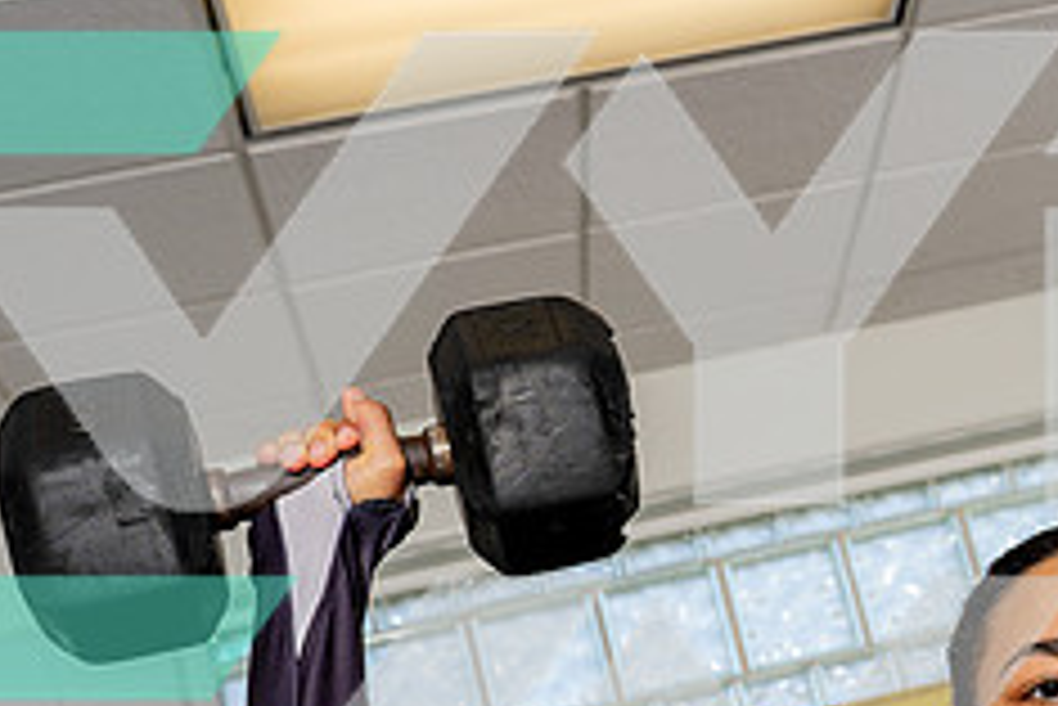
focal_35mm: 79
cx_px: 972
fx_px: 2323
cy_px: 816
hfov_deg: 24.8
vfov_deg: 16.7
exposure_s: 1/200
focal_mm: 32
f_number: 5.6
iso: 200
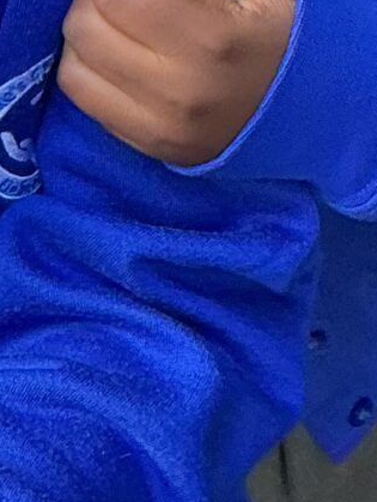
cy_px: -89
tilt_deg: -37.7
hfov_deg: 8.2
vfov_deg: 11.0
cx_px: -199
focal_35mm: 177
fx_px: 2566
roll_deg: +0.1
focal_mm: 3
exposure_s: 1/60
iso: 80
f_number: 1.8
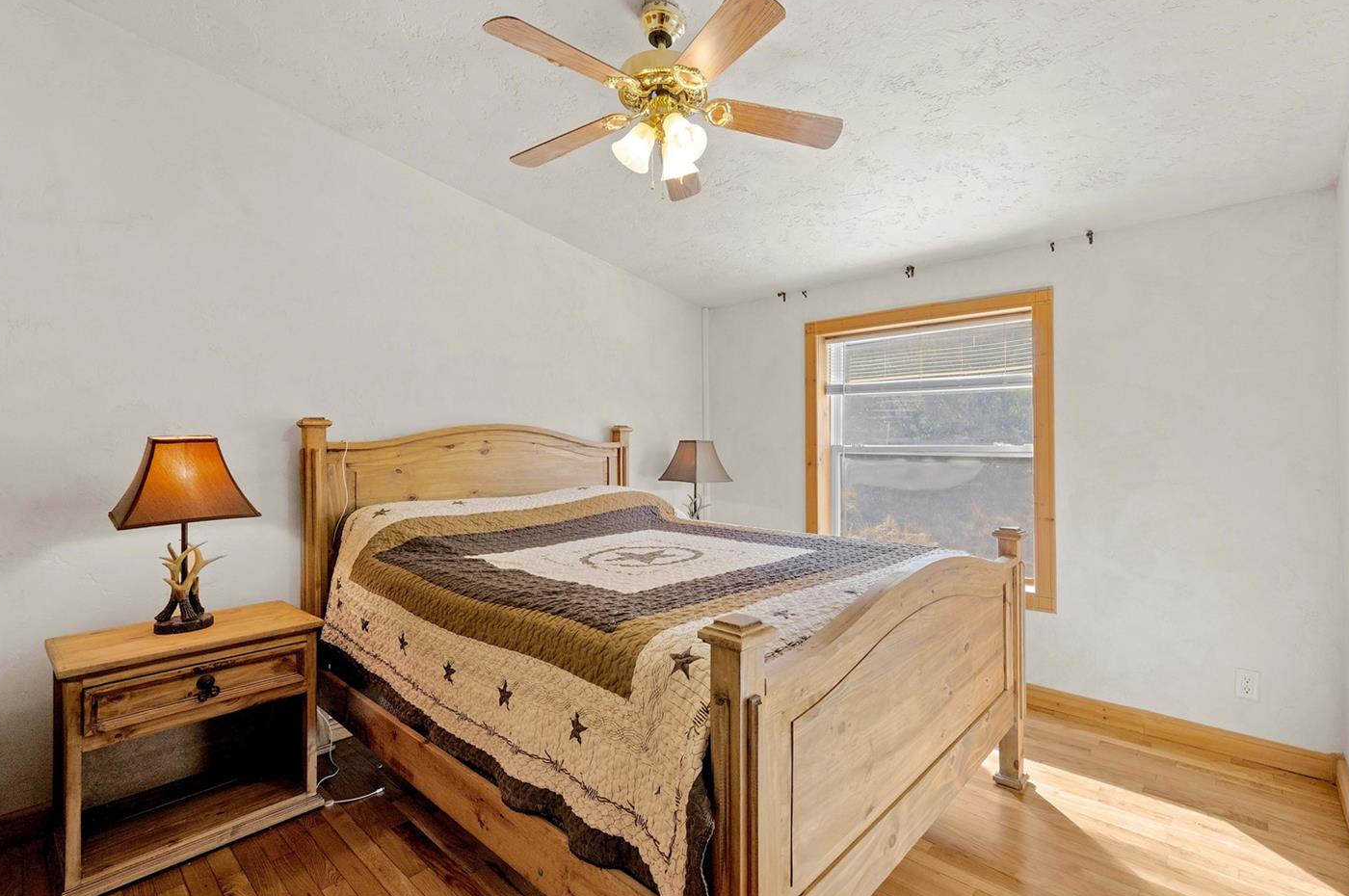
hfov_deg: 96.6
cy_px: 439
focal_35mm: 16
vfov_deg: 73.6
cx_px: 725
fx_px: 599
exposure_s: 1/10
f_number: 14
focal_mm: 14
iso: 640
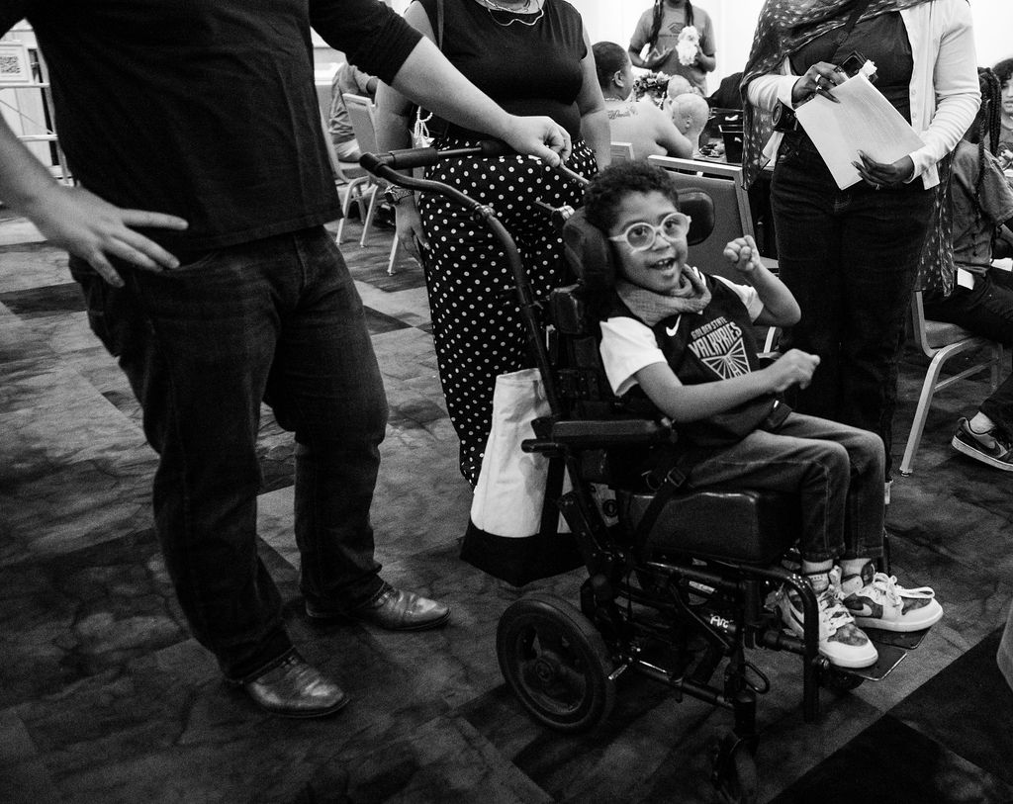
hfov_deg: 52.1
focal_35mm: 33
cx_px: 743
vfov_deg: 44.1
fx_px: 990
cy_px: 338
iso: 1600
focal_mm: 24
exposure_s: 1/100
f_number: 2.8
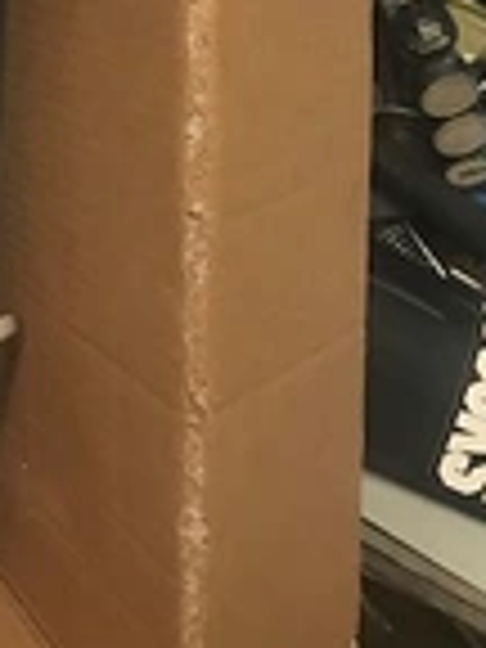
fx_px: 1460
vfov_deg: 23.1
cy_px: -108
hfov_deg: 17.7
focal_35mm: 78
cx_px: -144
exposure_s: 1/15
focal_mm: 3.99
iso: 64
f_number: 1.8
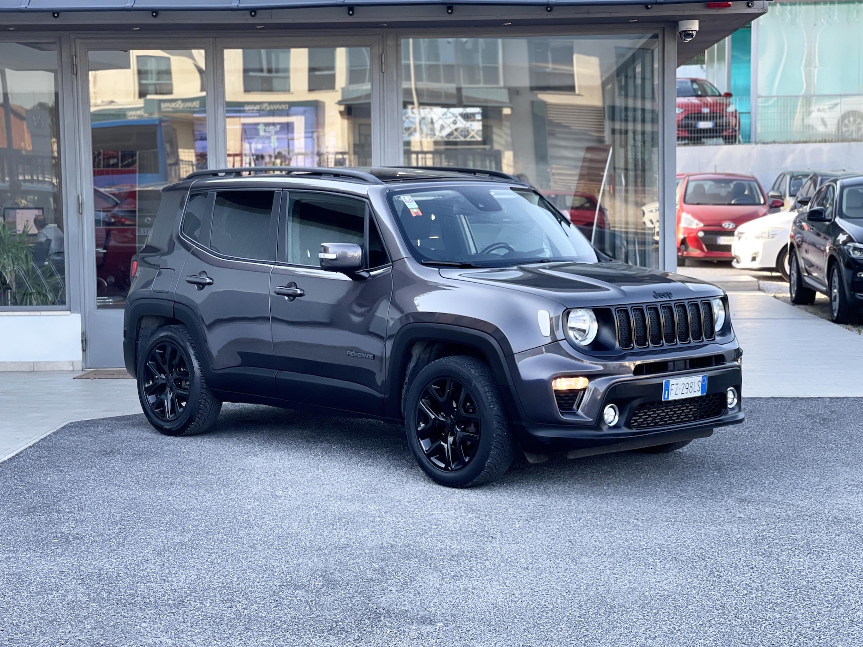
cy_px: 324
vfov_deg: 22.9
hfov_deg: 30.3
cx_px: 432
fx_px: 1595
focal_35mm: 64
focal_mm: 7.5
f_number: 2.2
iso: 50
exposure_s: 1/121
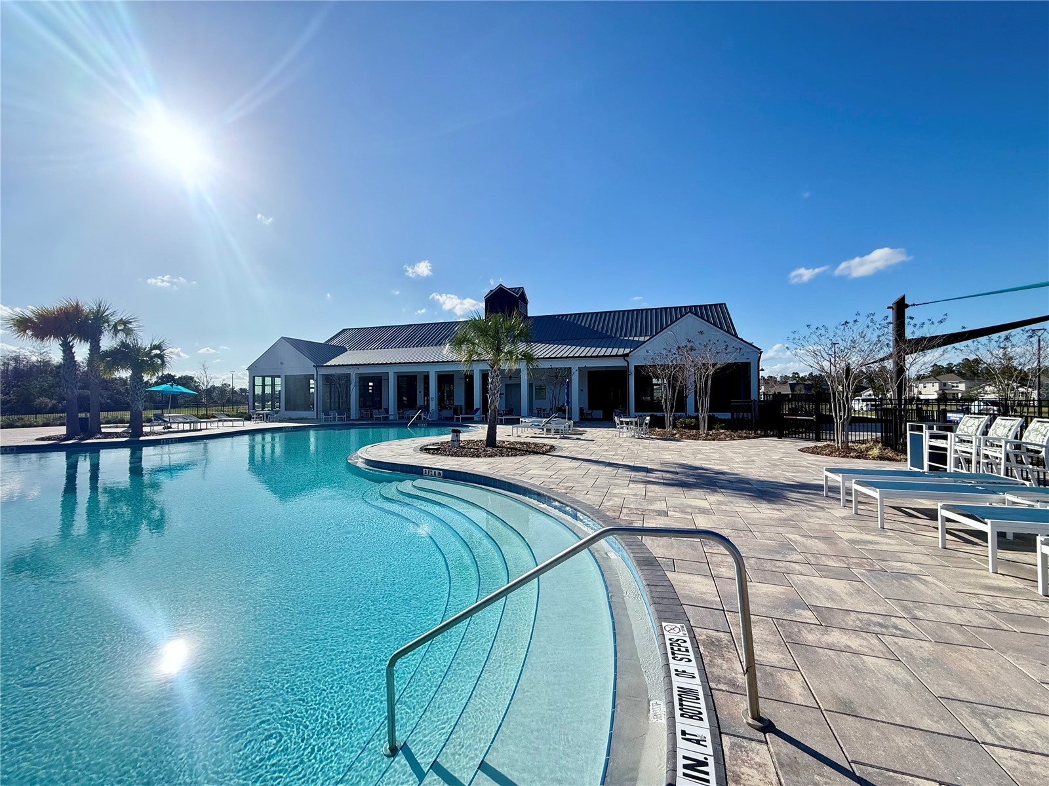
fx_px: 424
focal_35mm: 14
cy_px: 393
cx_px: 524
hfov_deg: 102.1
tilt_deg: +0.9
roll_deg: +0.1
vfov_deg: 85.7
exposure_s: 1/1497
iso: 50
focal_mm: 2.22
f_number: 2.2
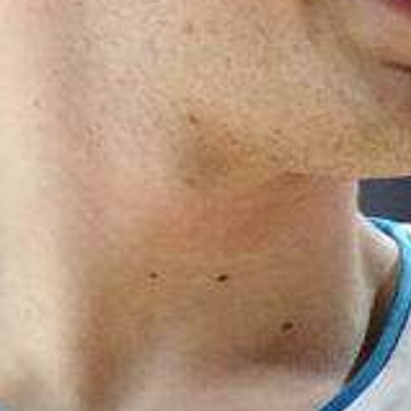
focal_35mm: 927
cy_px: 56
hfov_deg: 1.9
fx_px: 12452
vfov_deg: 1.9
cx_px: 558
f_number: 2.8
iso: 2000
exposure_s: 1/800
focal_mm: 170
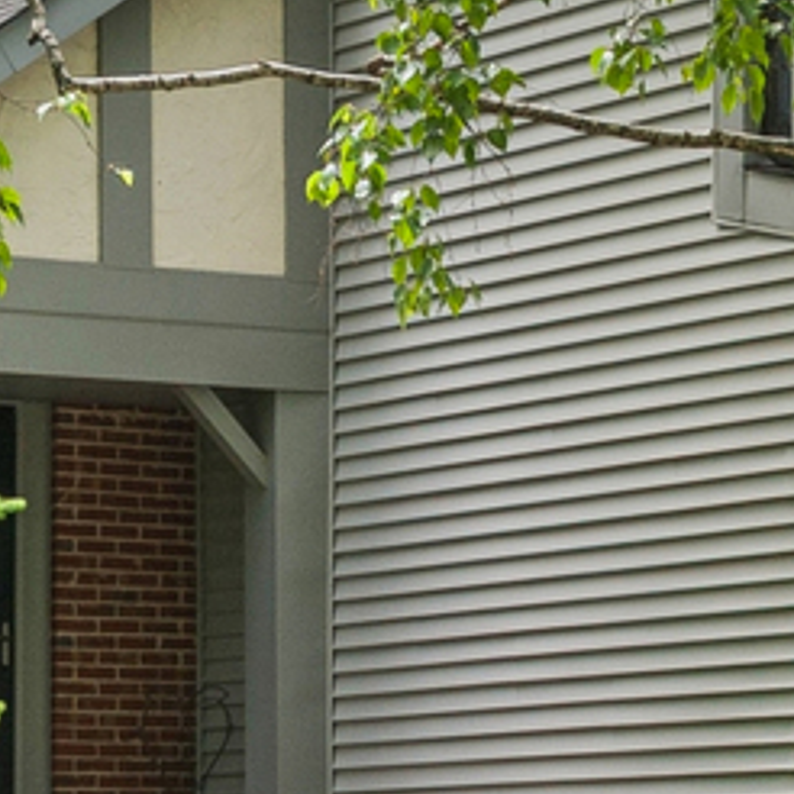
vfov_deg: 9.9
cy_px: -168
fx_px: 4515
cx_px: 208
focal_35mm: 174
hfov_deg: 10.0
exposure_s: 1/250
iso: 400
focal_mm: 31
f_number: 8
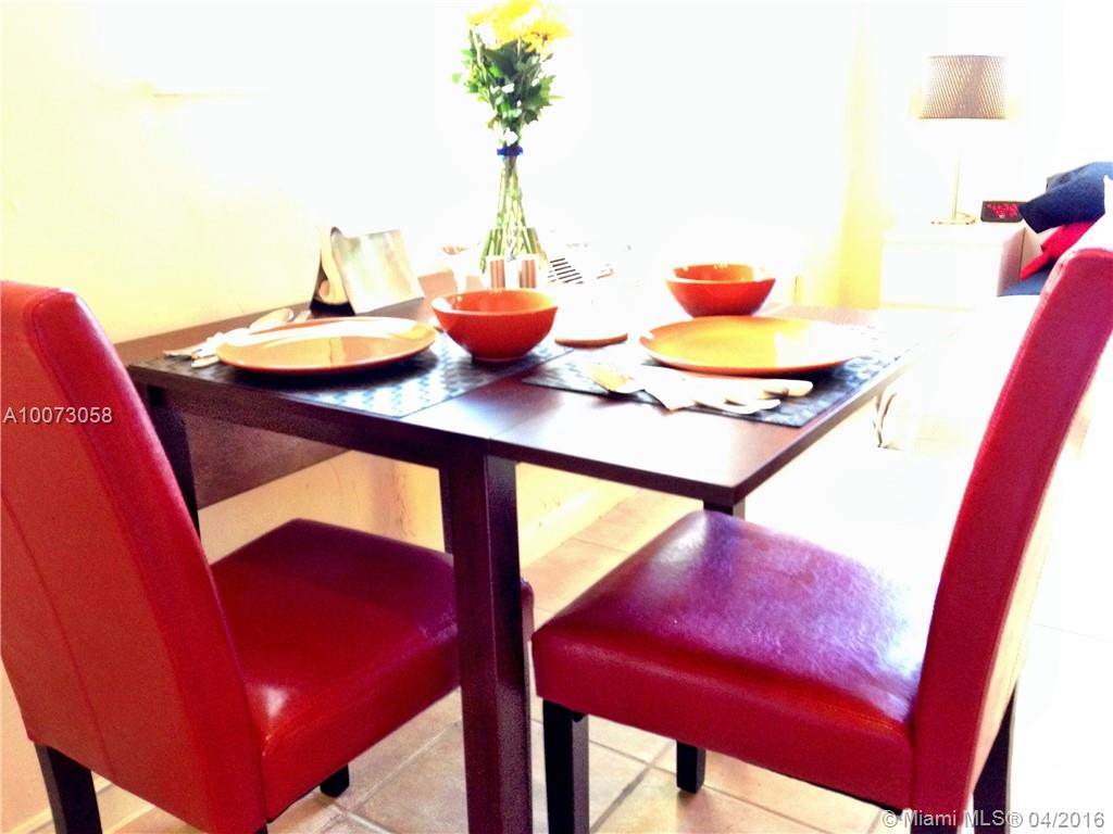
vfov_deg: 42.9
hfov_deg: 55.4
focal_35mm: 33
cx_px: 556
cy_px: 417
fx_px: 1061
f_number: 2.4
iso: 400
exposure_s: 1/15
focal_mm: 4.12
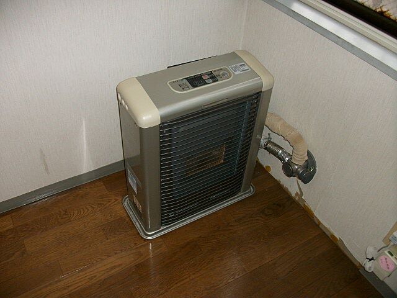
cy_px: 149
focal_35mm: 31
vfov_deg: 45.4
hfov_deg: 58.4
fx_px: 356
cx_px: 198
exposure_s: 1/40
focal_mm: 5.7
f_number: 2.9
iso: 150
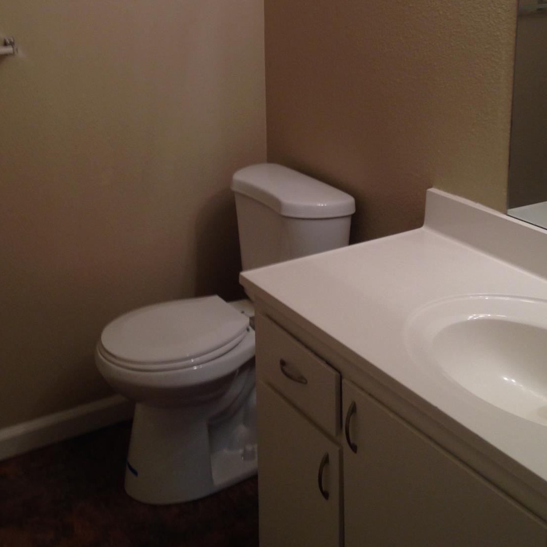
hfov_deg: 32.2
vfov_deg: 31.5
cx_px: 252
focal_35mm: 53
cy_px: 121
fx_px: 948
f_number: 2.4
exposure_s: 1/30
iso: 50
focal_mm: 4.12
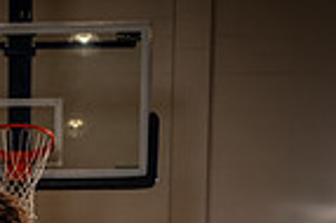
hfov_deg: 22.2
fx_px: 820
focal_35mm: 88
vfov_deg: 12.7
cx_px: -2
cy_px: 500
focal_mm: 28
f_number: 5.6
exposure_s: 1/250
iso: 125
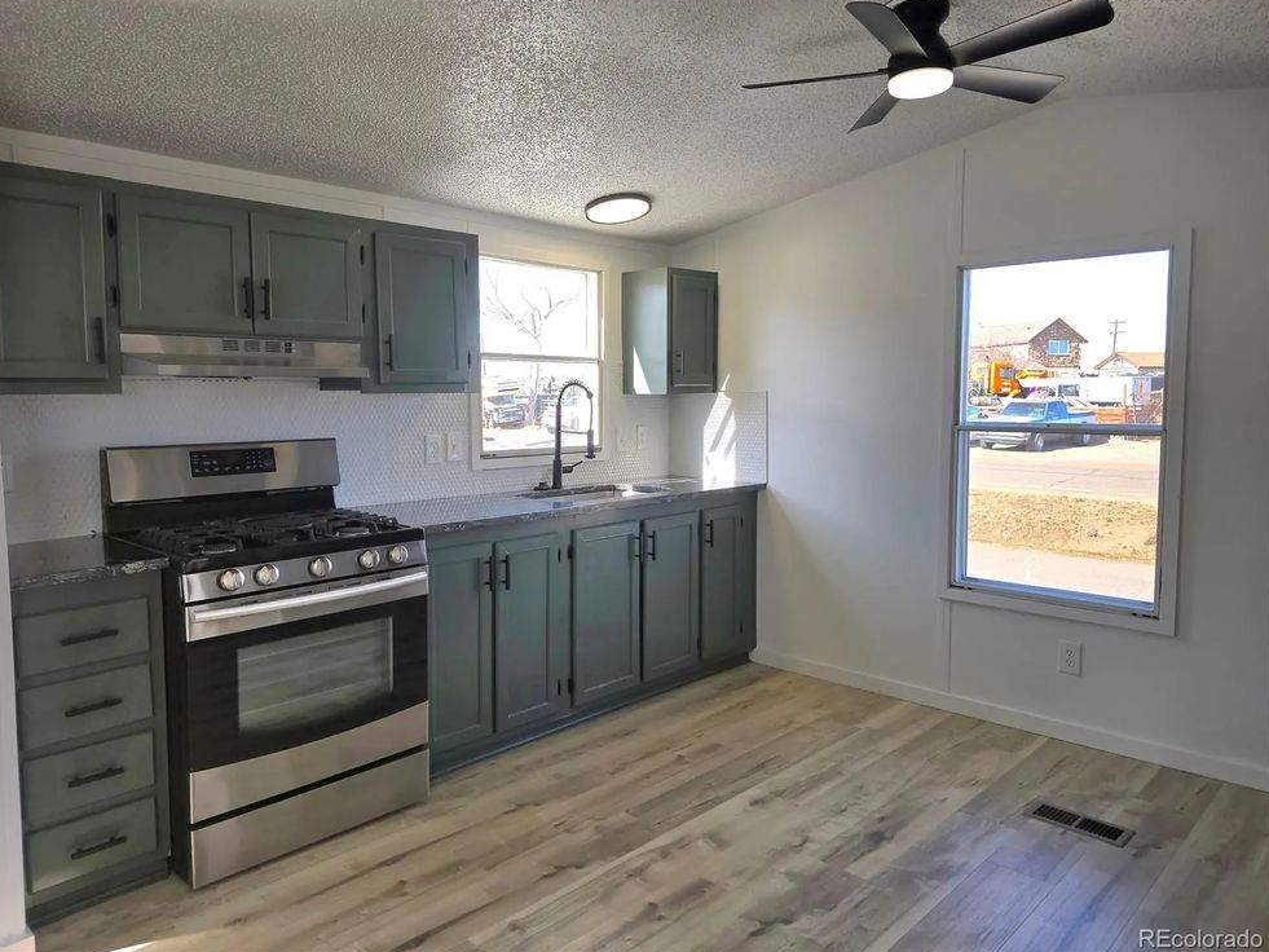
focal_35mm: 24
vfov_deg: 56.8
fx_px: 880
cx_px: 611
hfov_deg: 71.6
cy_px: 459
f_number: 1.7
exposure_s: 1/120
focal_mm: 6.3
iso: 12
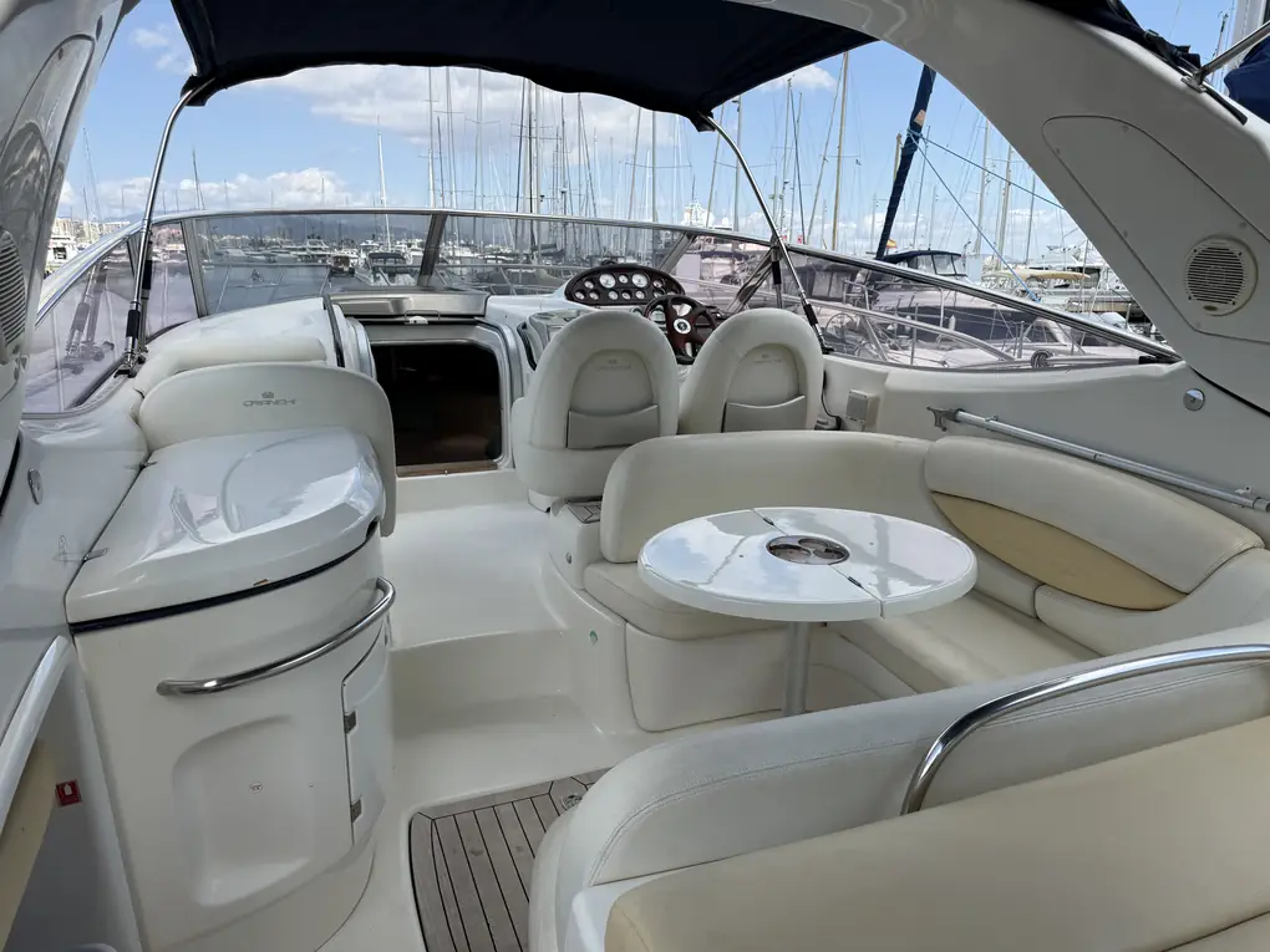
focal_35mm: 24
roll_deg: -1.0
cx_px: 635
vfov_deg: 56.8
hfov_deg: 71.6
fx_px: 881
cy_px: 476
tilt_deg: -12.0
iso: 80
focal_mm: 6.76
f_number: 1.78
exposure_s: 1/3021
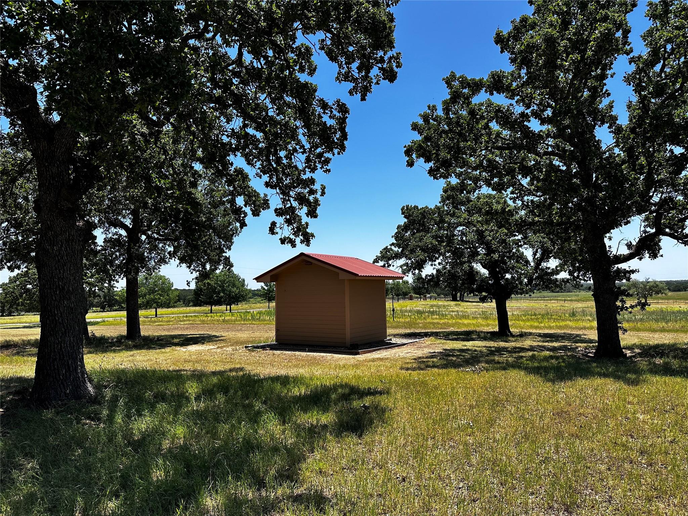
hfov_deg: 71.6
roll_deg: +1.6
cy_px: 258
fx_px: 477
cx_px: 344
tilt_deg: +2.9
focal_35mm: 24
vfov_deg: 56.8
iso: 80
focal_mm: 6.86
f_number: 1.78
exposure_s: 1/3247
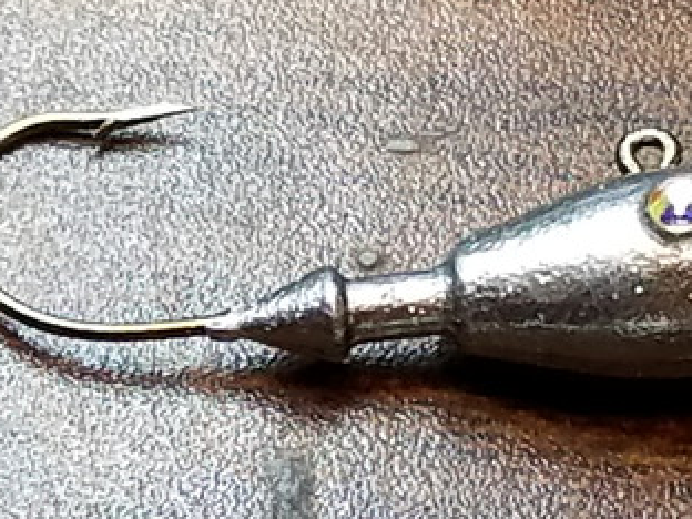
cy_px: 701
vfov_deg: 15.7
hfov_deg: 20.2
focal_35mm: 89
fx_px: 1779
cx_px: -196
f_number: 1.7
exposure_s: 1/120
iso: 50
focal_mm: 4.2
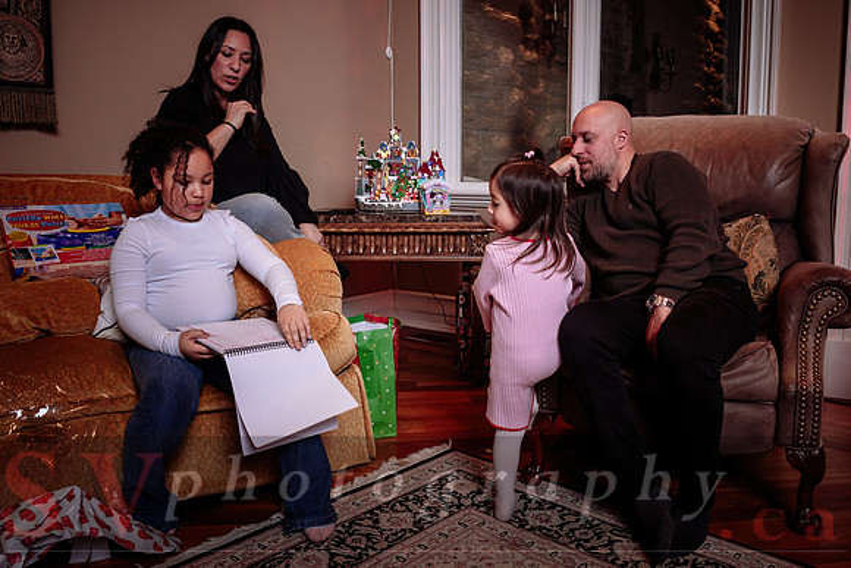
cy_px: 270
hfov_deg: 62.2
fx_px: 705
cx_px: 398
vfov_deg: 43.9
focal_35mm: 30
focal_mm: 28
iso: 500
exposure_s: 1/200
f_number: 4.5
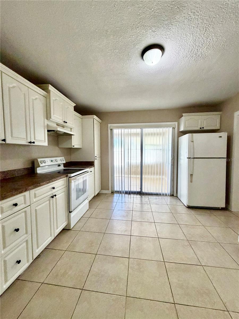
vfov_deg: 102.1
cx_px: 120
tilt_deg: -0.4
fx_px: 129
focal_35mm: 14
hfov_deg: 85.7
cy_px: 160
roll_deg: -1.2
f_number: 2.2
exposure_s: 1/120
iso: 320
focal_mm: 2.22
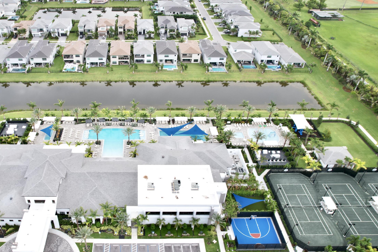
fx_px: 315
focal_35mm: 30
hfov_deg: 60.8
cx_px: 133
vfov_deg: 43.5
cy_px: 141
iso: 130
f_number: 2.8
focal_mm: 8.38
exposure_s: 1/160
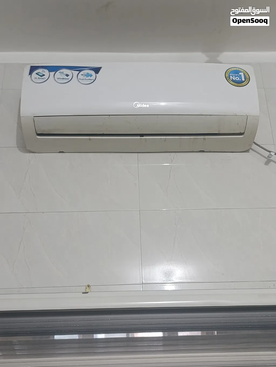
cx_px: 138
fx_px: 435
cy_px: 184
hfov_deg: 35.2
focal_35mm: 41
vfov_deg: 45.7
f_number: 1.6
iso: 1250
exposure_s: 1/33.3
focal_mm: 6.14
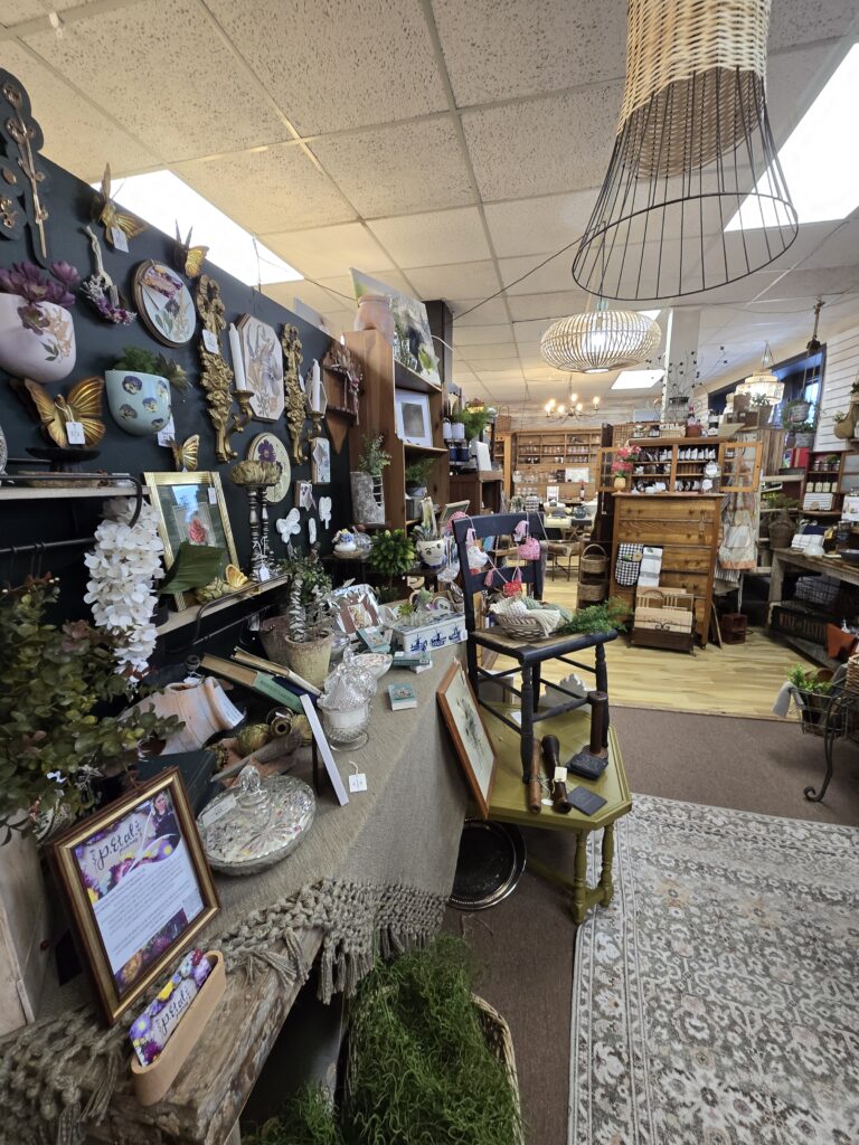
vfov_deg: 106.2
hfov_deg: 89.9
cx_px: 430
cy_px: 572
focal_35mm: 13
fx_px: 430
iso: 200
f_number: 2.2
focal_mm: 2.2
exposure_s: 1/60
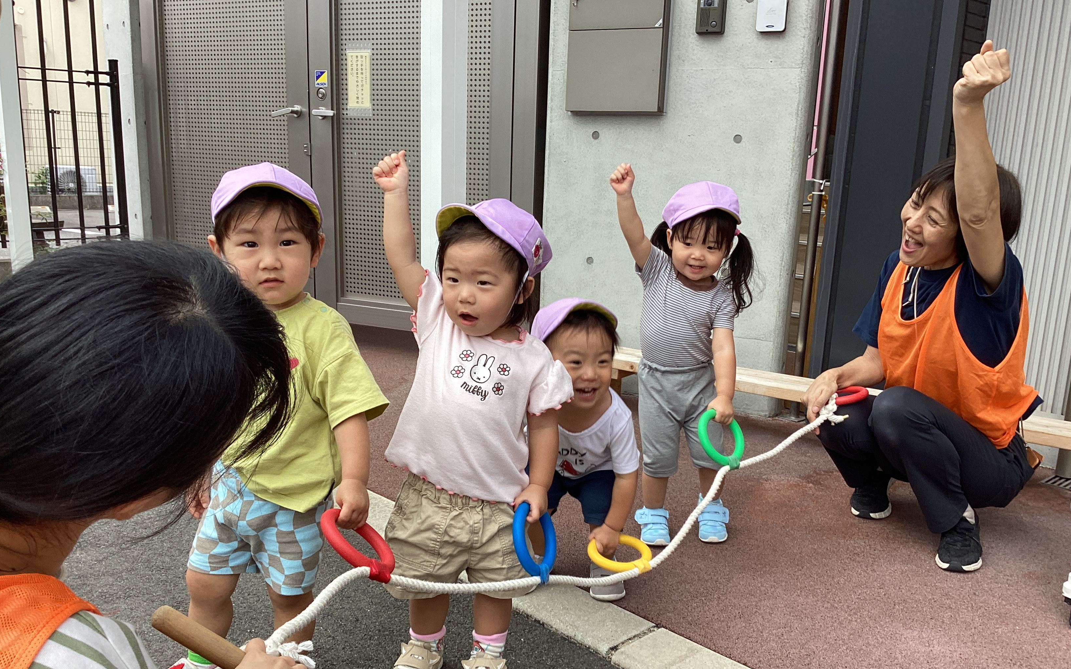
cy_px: 398
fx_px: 963
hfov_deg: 58.1
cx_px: 536
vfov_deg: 38.2
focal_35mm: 33
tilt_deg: -16.4
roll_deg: -1.1
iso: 25
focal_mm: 3.3
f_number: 2.4
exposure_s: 1/158
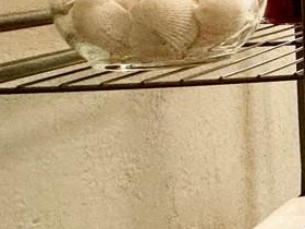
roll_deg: +1.3
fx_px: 705
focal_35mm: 80
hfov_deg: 14.2
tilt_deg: -1.7
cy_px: -46
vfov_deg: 17.6
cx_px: 768
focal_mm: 2.22
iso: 160
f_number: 2.2
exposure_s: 1/120
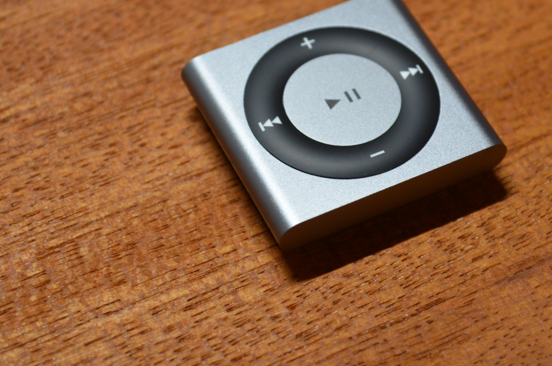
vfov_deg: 11.4
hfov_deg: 17.1
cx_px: 315
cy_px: 113
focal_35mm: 120
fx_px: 1836
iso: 640
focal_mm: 46
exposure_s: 1/60
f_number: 5.3
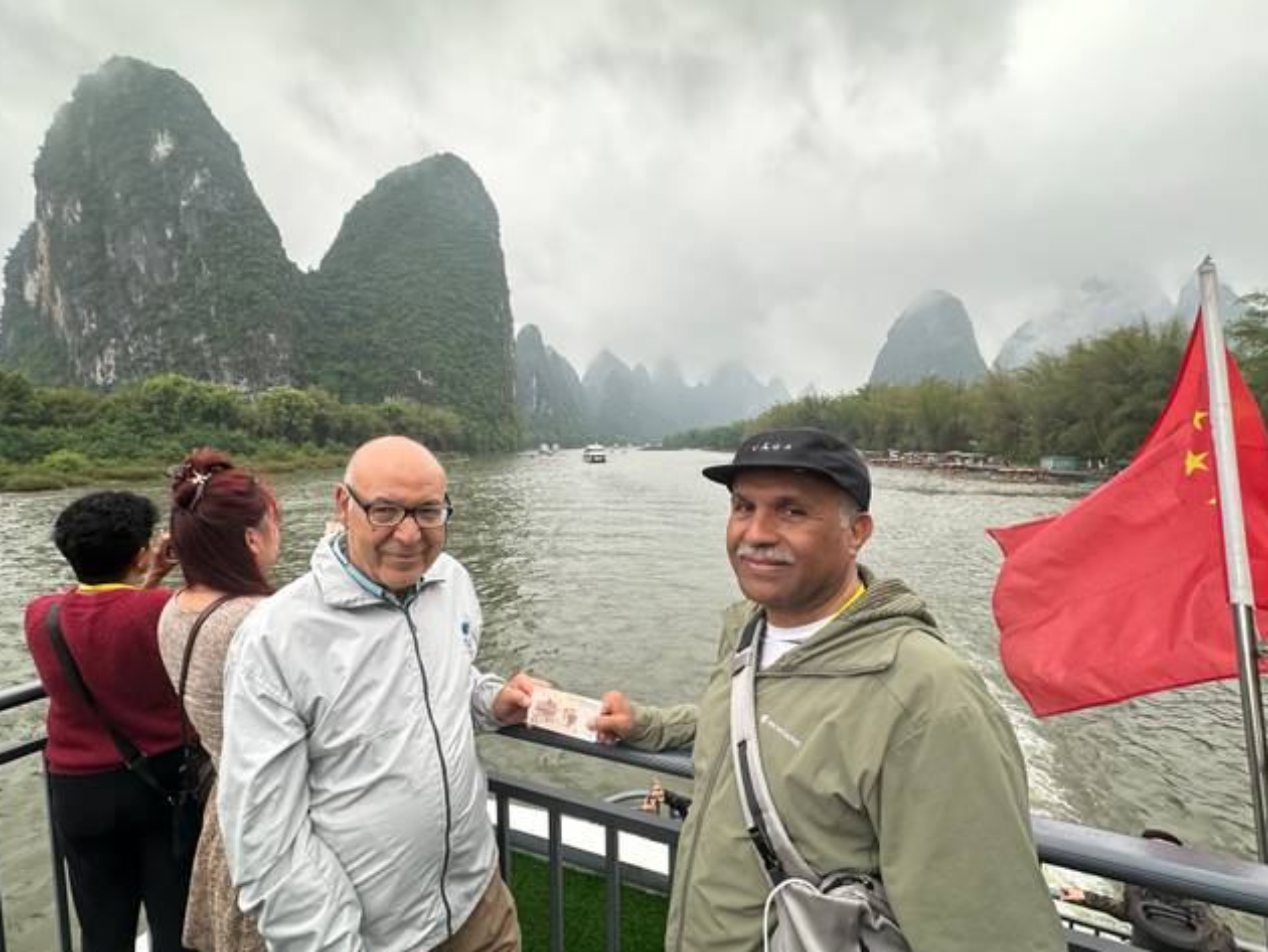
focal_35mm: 16
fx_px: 586
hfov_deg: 94.3
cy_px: 495
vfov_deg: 78.1
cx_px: 582
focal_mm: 2.22
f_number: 2.2
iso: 40
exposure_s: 1/139
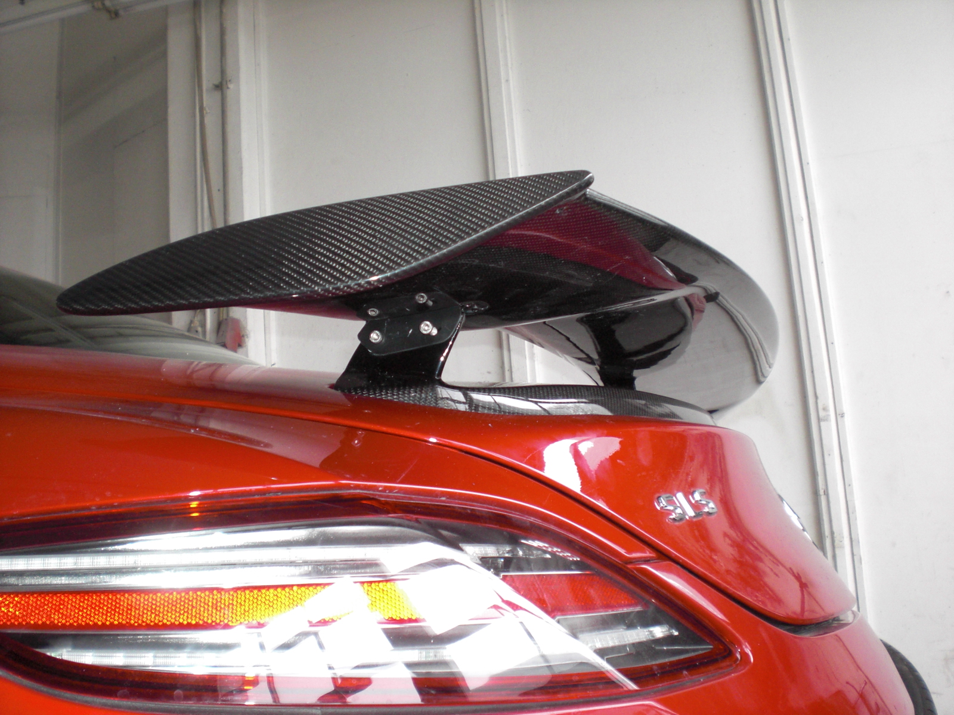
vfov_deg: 37.7
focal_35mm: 38
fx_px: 1047
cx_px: 477
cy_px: 358
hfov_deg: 49.0
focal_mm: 6.3
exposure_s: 1/100
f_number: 3.1
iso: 200
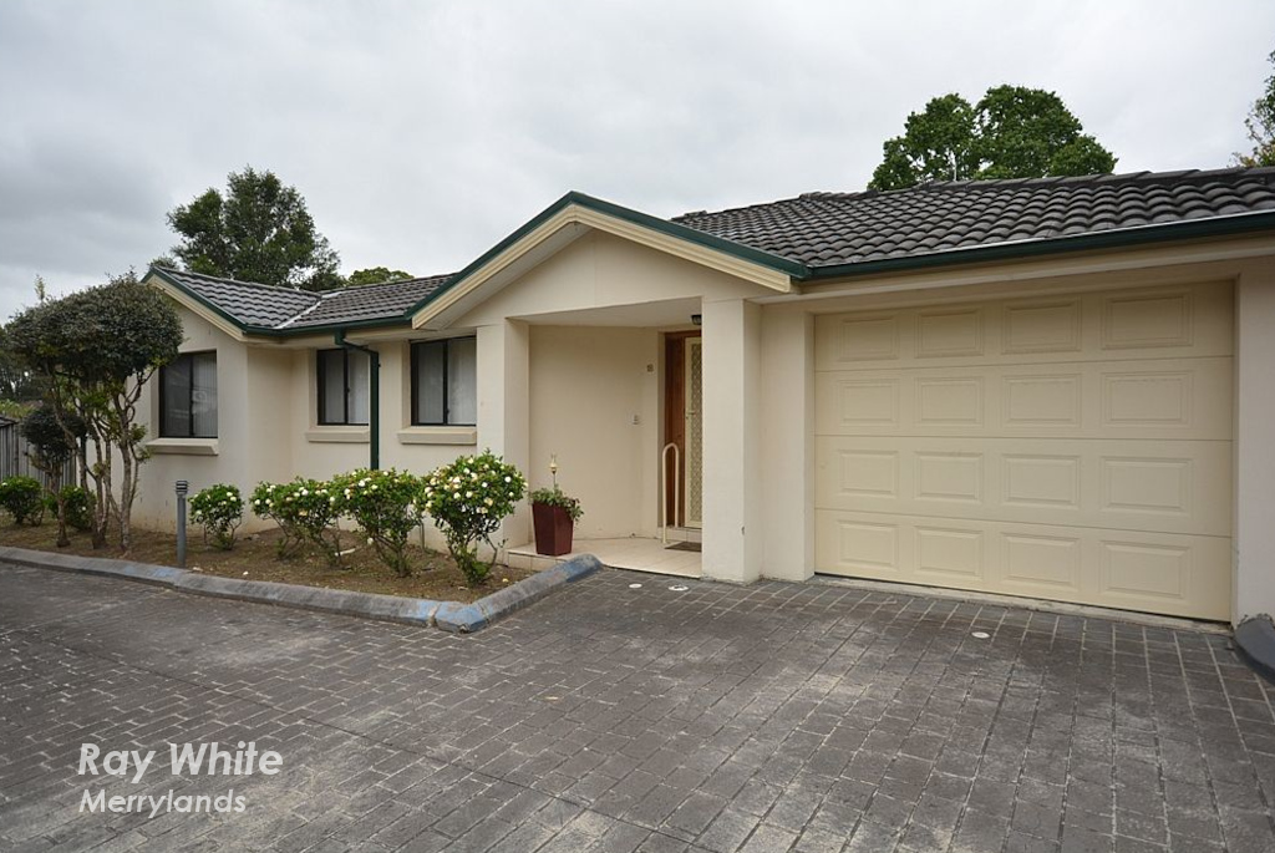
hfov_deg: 100.3
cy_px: 426
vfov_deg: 77.5
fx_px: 532
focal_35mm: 15
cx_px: 638
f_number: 4
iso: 220
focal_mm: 10
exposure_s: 1/60
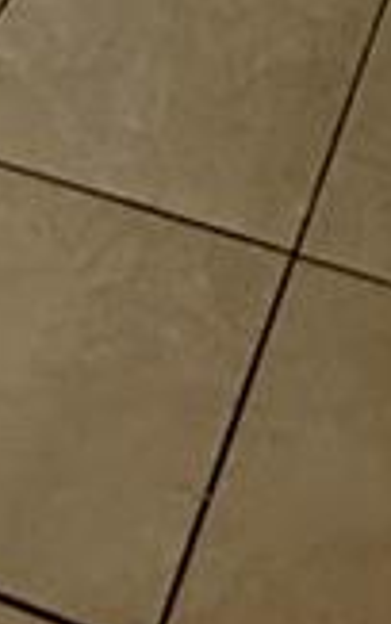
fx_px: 1857
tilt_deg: -15.0
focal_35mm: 109
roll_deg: -0.8
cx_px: 130
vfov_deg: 14.4
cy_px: -773
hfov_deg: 12.0
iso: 640
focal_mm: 2.22
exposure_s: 1/60
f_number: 2.2
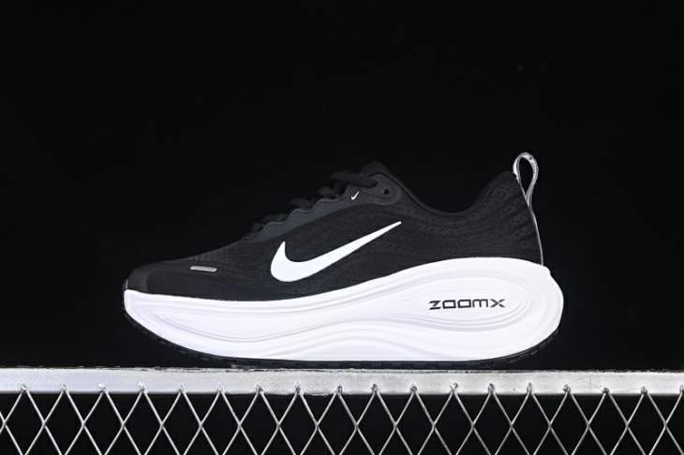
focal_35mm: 75
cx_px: 342
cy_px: 228
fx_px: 1424
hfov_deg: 27.0
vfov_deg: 18.2
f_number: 6.3
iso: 160
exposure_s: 1/60
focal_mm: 50
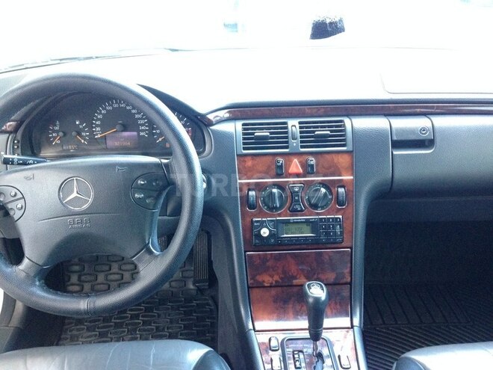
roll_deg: +2.4
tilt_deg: -27.0
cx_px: 246
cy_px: 185
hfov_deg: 55.4
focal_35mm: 33
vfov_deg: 42.9
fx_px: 470
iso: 320
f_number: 2.4
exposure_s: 1/20
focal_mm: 4.12
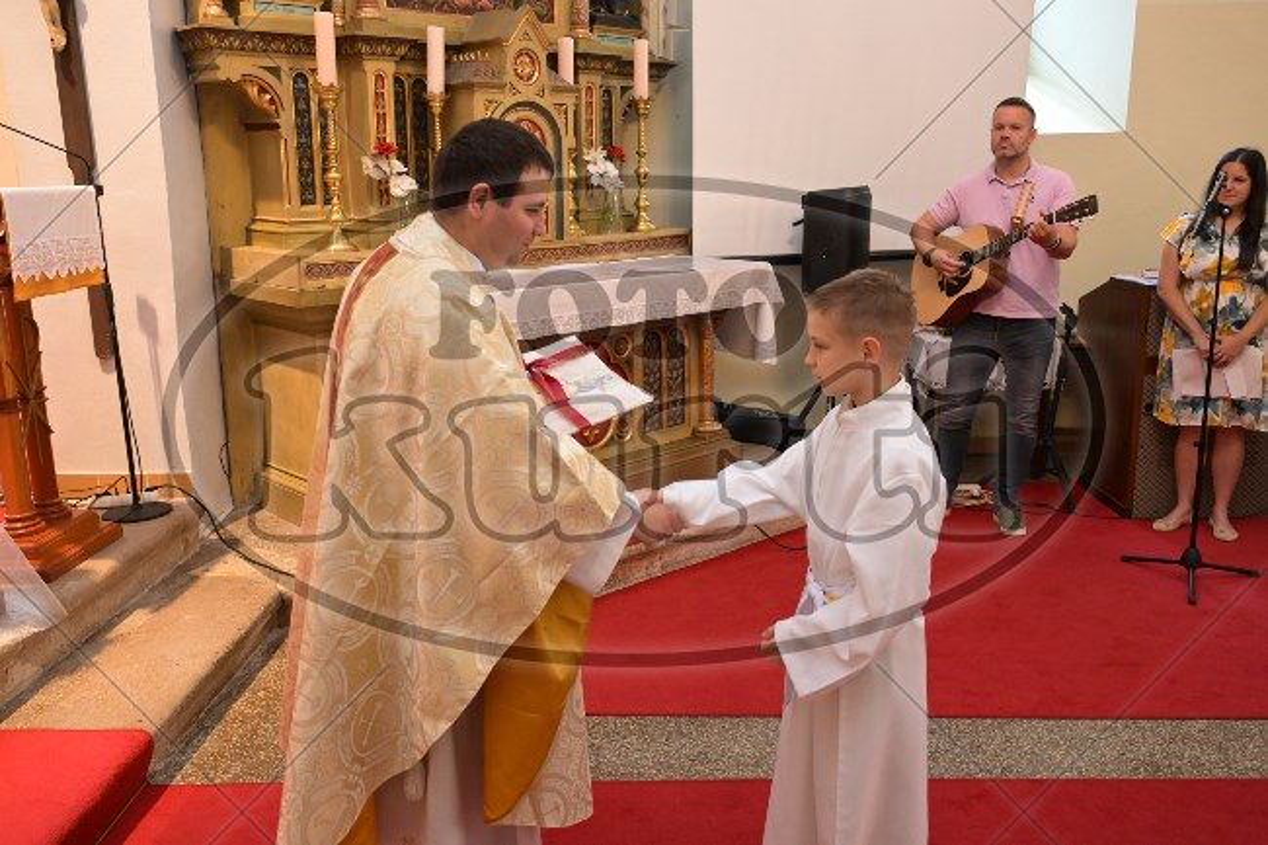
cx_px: 634
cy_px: 422
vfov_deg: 41.7
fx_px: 1109
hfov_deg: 59.5
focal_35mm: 32
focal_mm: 31.5
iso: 4000
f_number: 4
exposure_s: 1/125
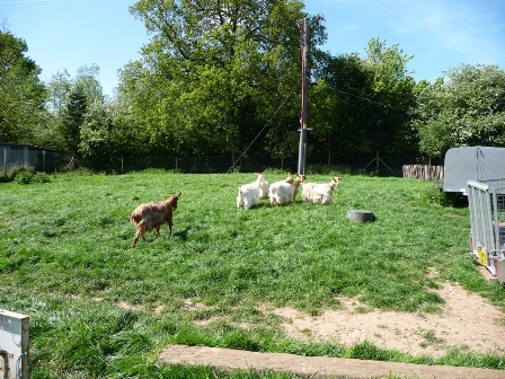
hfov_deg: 63.4
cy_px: 190
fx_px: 408
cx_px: 252
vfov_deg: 49.7
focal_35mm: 28
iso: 100
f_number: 3.3
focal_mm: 4.7
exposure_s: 1/500
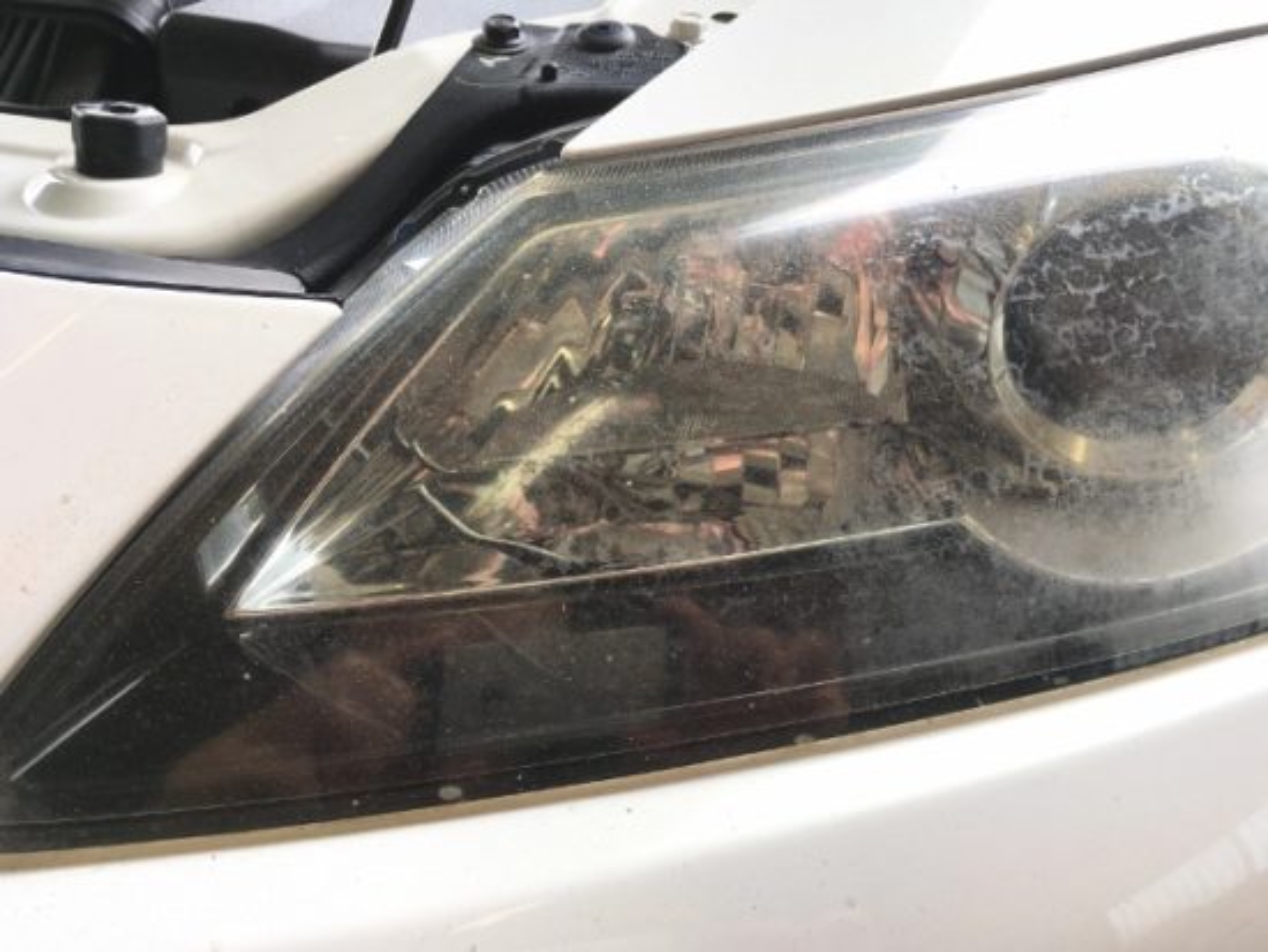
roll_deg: -5.8
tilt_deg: -29.2
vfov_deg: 48.3
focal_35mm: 29
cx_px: 634
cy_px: 476
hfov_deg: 61.6
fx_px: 1063
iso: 25
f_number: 2.2
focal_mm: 4.15
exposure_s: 1/220
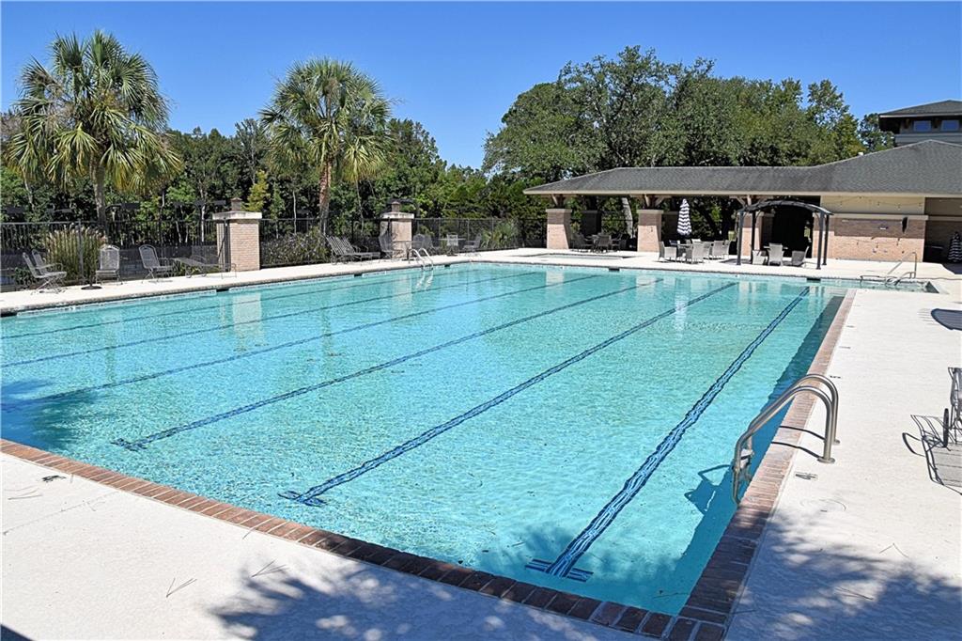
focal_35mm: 27
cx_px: 481
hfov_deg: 67.4
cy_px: 320
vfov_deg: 47.9
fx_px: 721
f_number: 11
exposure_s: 1/500
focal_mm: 18
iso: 200
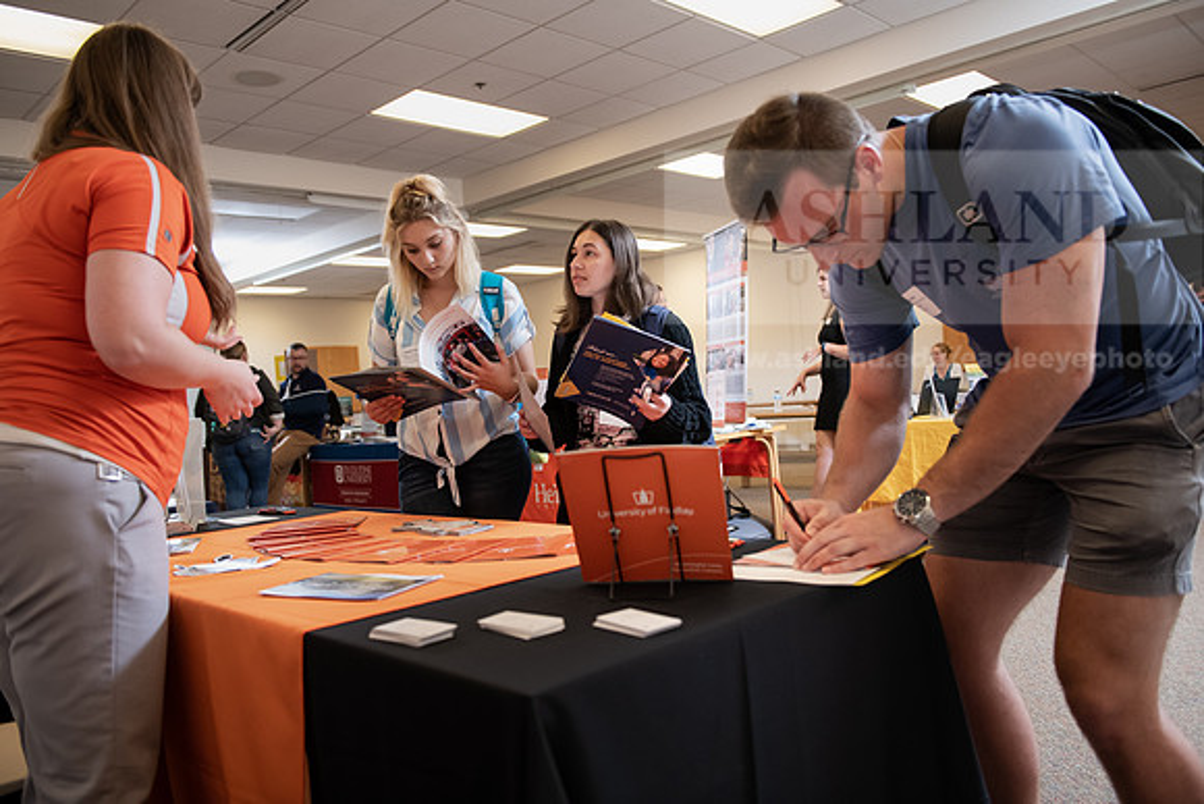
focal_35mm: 28
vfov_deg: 46.4
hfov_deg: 65.5
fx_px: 937
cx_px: 602
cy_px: 402
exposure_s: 1/200
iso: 1250
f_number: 3.5
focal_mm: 28
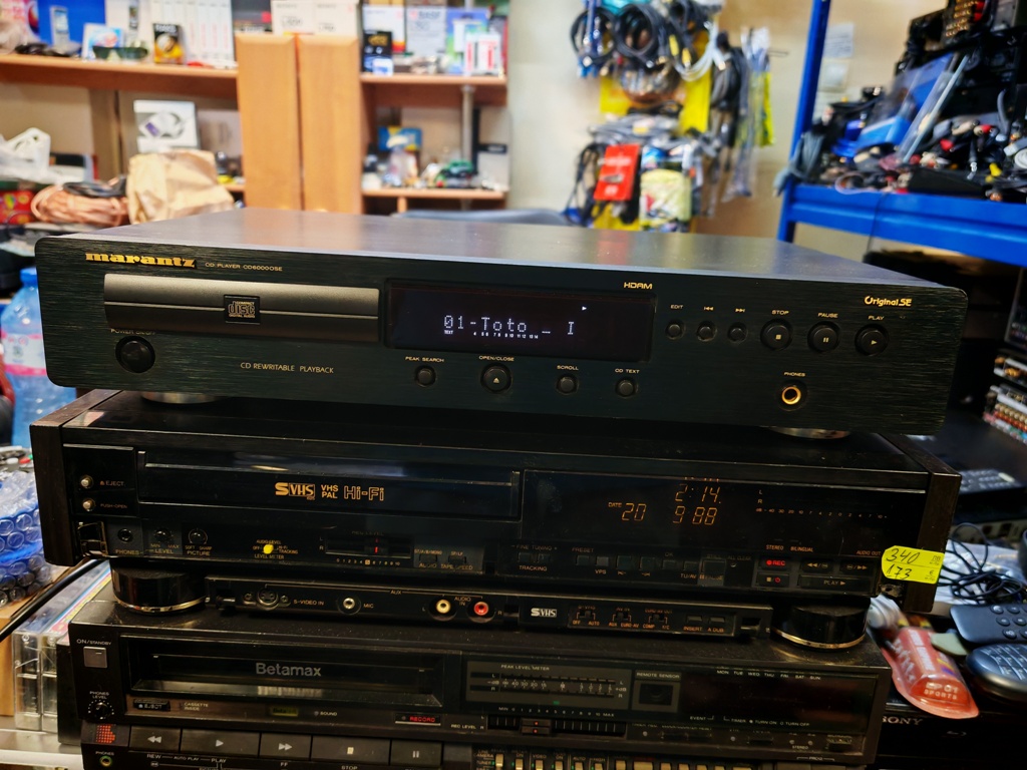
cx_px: 514
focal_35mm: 27
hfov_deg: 65.3
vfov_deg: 51.4
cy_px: 385
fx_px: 801
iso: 640
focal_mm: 6.67
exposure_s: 1/25
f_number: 1.9
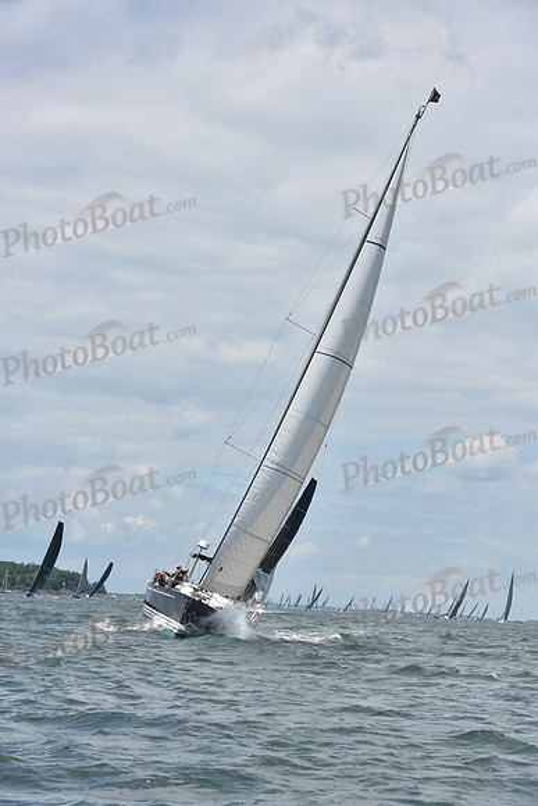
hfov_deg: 13.0
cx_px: 269
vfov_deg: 19.5
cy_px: 403
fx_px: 2352
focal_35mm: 105
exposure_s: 1/1250
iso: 250
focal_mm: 105
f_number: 8
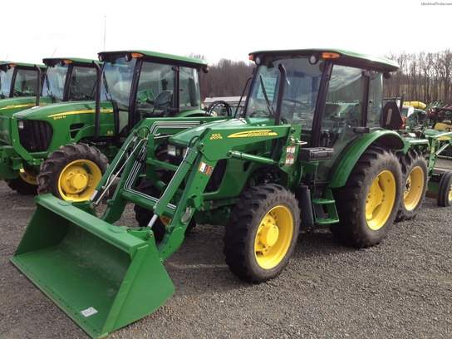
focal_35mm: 35
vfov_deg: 40.7
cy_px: 170
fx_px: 457
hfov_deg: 52.6
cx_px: 226
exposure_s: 1/581
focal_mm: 4.28
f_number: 2.4
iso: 50
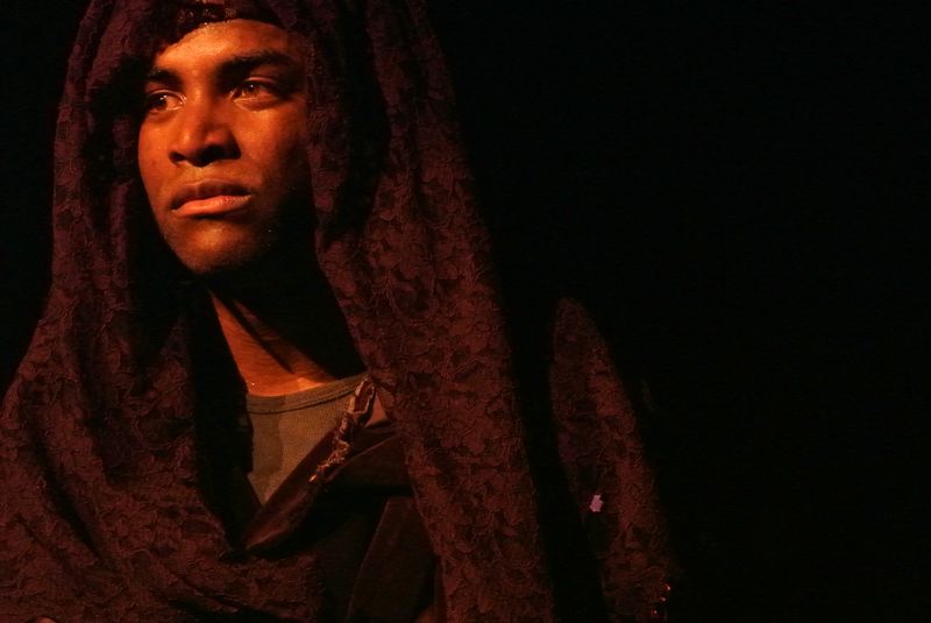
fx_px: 6782
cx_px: 466
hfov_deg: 7.9
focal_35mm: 262
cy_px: 312
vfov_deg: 5.3
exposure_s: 1/80
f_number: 5.3
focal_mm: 97.2
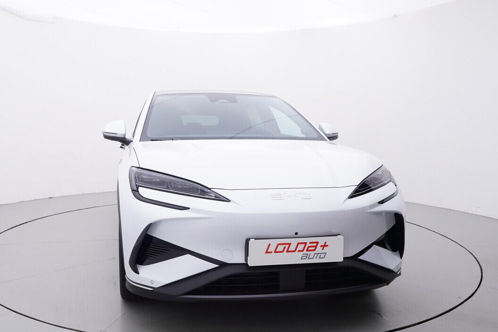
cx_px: 208
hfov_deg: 60.4
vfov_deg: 42.6
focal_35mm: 31
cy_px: 194
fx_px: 425
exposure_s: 1/80
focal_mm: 15
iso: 200
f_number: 5
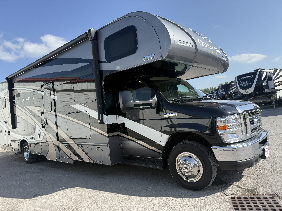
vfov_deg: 56.8
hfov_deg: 71.6
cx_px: 141
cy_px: 106
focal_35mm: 24
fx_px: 196
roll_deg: +6.1
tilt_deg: -0.4
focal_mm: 6.76
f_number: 1.78
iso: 80
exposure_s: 1/2611
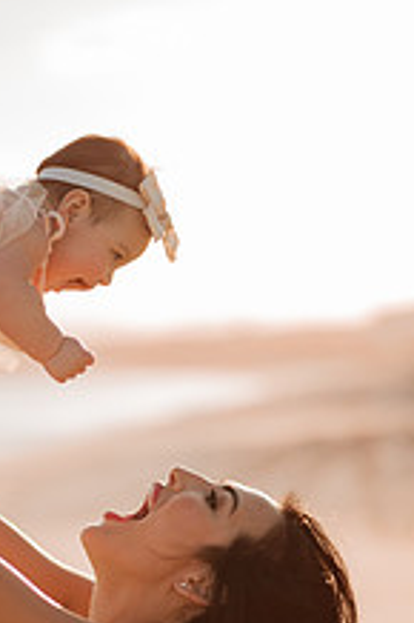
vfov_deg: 16.8
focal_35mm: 120
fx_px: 2073
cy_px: 563
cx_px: 108
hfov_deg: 11.4
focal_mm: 58
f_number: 1.4
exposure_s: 1/4000
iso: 100
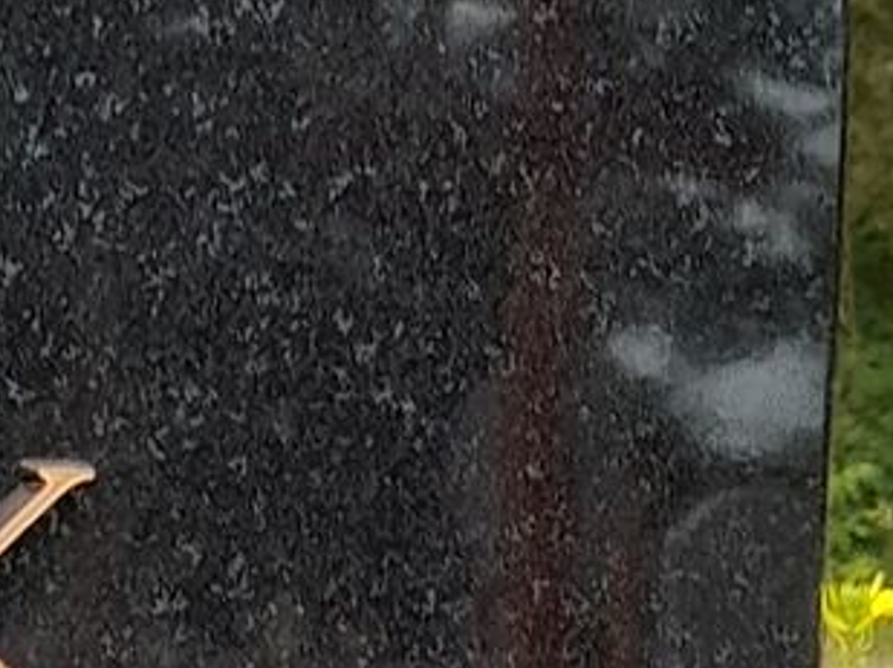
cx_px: -769
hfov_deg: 11.3
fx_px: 4174
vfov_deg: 9.0
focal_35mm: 162
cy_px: 810
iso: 20
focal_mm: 4.6
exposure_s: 1/106
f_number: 2
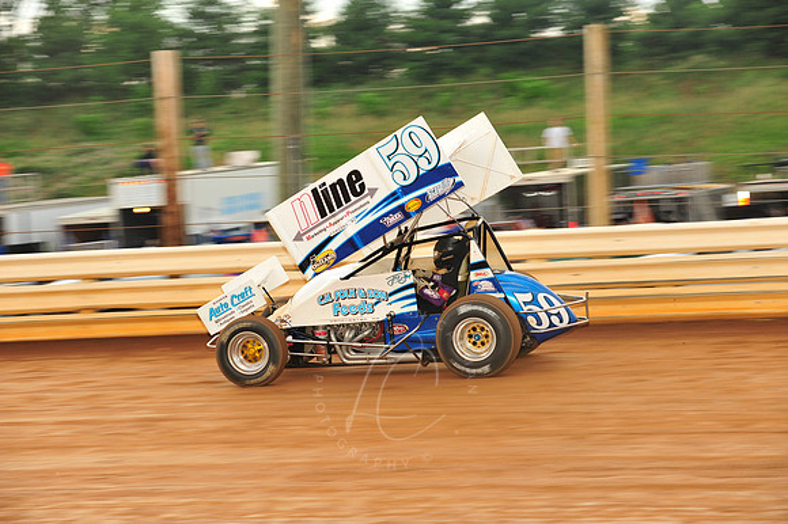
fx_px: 2734
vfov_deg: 11.0
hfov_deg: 16.4
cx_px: 394
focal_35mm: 125
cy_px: 262
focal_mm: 125
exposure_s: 1/320
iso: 800
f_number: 7.1
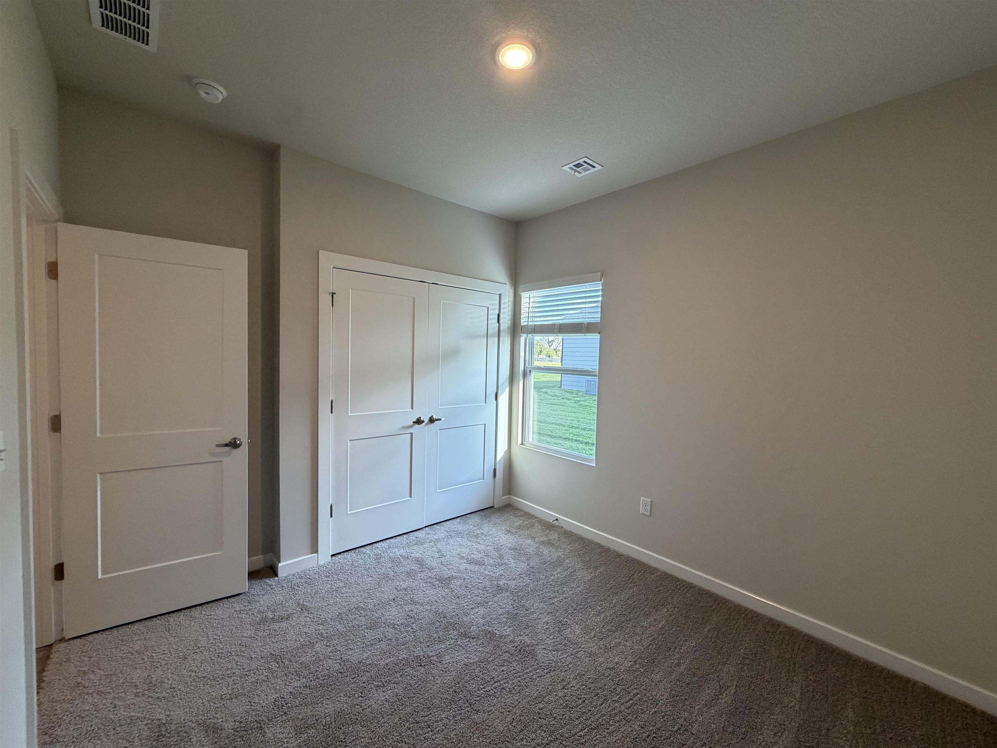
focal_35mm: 14
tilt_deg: -2.9
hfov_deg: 102.1
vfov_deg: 85.7
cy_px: 374
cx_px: 498
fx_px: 403
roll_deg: -1.5
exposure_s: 1/120
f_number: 2.2
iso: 250
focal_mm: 2.22
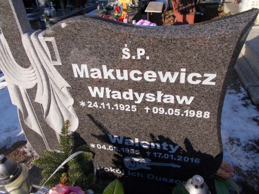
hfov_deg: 67.3
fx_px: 195
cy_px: 97
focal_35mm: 26
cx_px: 130
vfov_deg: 53.1
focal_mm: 4.6
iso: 80
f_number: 8
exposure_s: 1/100
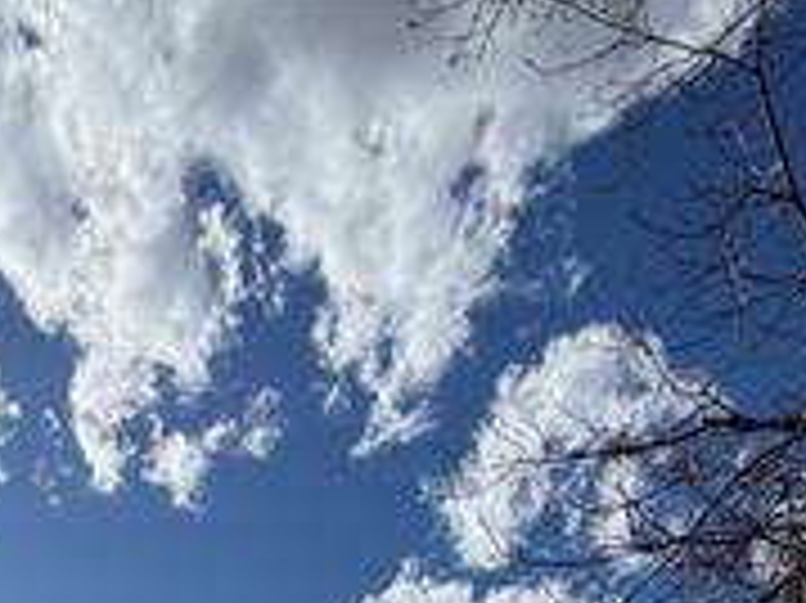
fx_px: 1163
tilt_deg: +4.8
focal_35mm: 50
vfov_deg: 20.9
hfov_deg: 36.3
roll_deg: +0.6
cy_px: 1060
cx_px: 108
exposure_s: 1/1961
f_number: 2.2
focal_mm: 2.22
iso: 25
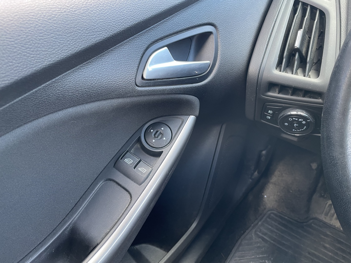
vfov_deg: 53.1
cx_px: 176
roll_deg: -0.1
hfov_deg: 67.3
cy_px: 132
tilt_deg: -38.3
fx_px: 264
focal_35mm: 26
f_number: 1.6
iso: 125
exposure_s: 1/67
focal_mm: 4.2
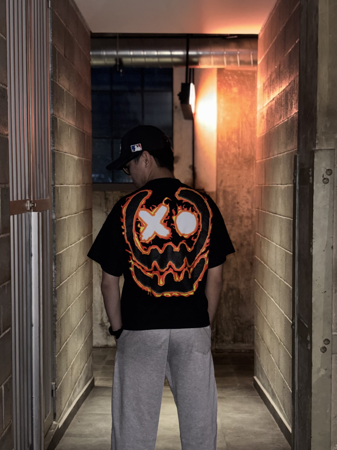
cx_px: 168
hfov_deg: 28.0
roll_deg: -1.7
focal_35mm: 52
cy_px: 225
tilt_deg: -3.7
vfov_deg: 36.8
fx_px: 675
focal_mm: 5.96
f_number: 1.6
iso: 250
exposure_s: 1/4
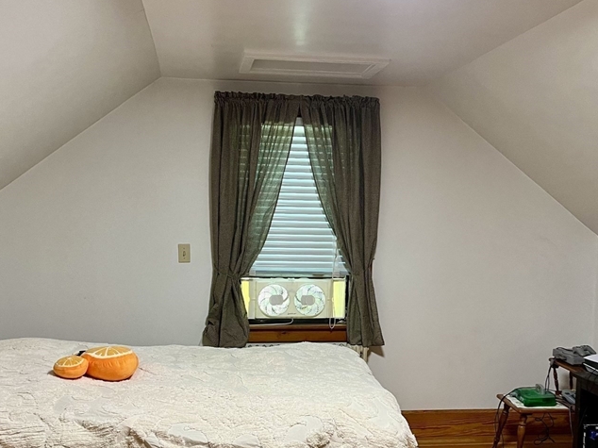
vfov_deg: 34.2
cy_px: 267
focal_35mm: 42
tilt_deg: -3.7
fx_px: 725
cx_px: 304
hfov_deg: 44.8
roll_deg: -0.6
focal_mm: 5.1
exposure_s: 1/60
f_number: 1.6
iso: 200
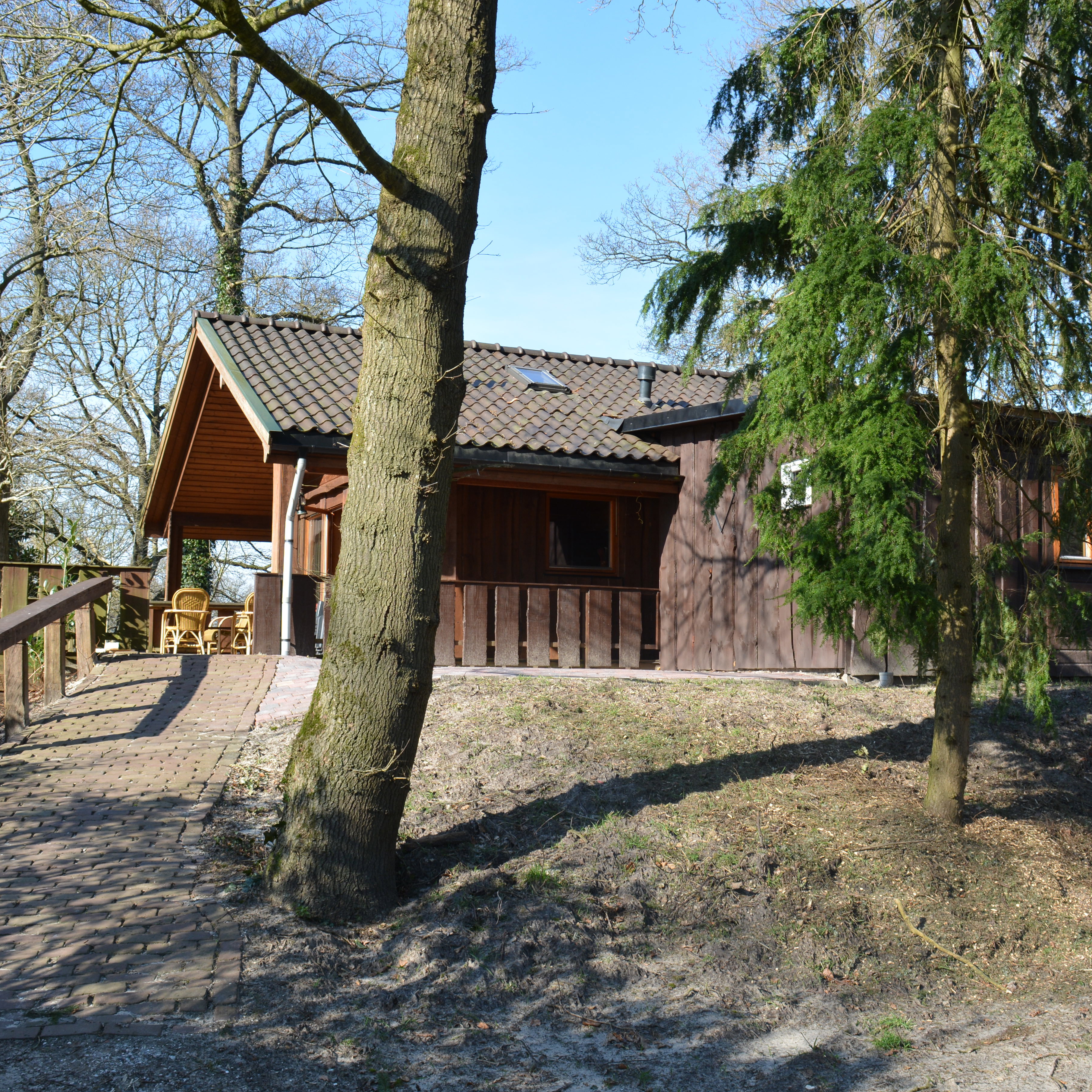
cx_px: 598
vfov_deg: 43.8
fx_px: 1356
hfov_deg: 43.8
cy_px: 516
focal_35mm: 38
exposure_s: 1/200
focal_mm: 18
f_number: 7.1
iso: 200
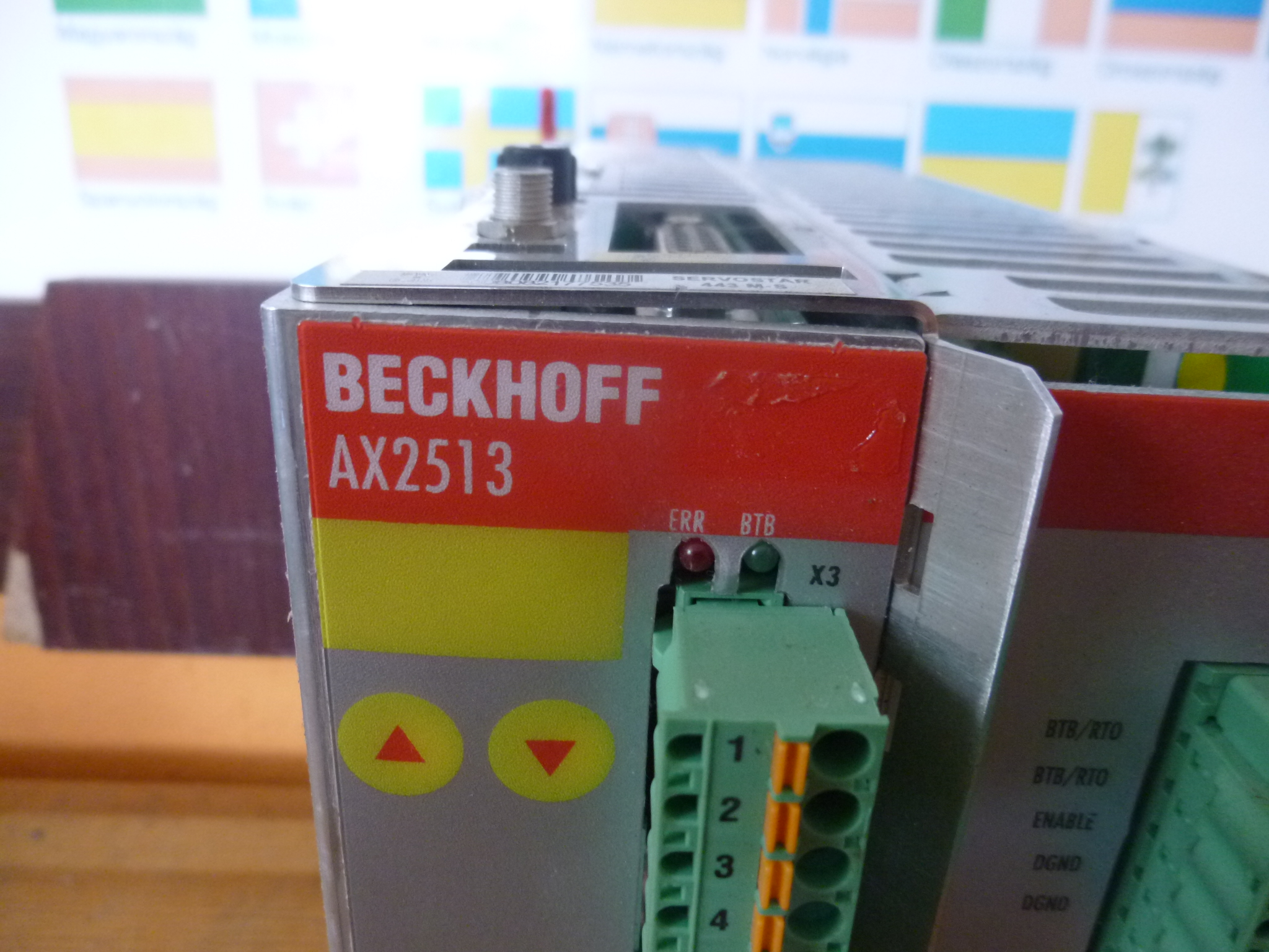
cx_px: 634
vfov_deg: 54.9
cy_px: 476
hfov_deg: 69.4
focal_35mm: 25
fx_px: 916
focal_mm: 4.5
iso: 400
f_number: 3.1
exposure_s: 1/20
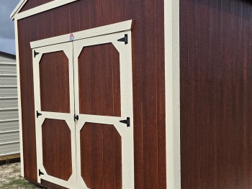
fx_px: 306
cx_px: 166
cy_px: 101
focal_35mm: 42
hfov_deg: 44.2
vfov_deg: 34.4
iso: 80
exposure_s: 1/6150
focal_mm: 6.3
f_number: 1.7
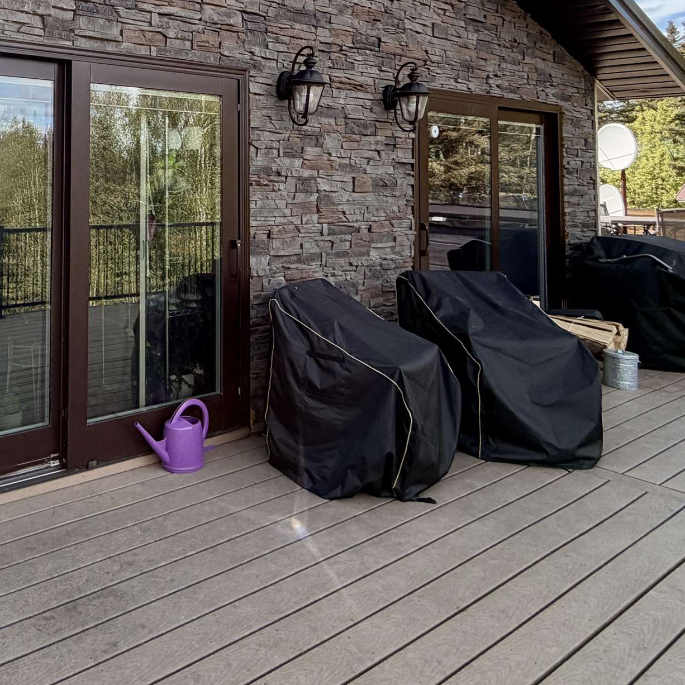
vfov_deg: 49.3
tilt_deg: +3.4
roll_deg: -0.9
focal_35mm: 31
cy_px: 132
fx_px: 694
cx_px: 25
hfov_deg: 45.6
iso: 40
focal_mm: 2.22
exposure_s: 1/502
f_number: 2.2
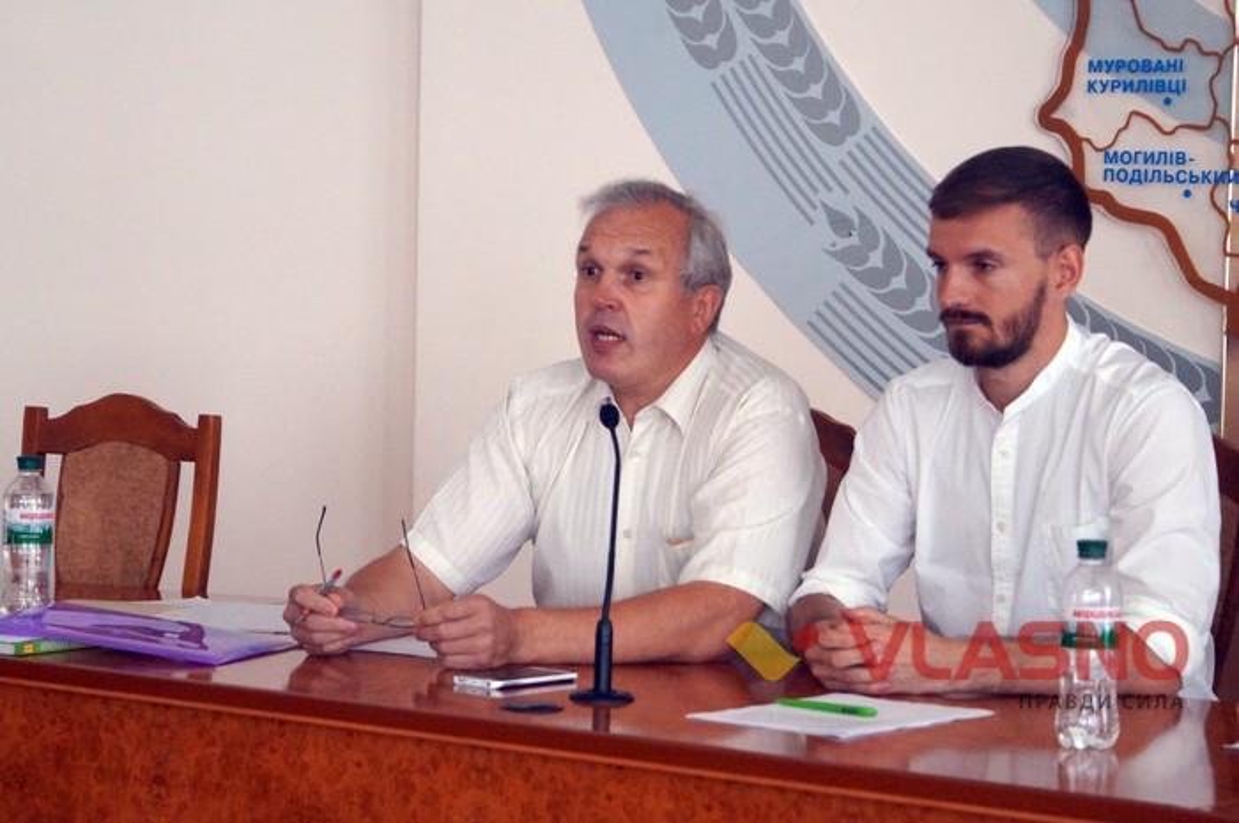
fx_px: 3094
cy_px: 412
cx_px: 620
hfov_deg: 22.6
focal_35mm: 90
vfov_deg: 15.2
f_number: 5.6
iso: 3200
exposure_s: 1/125
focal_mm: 60
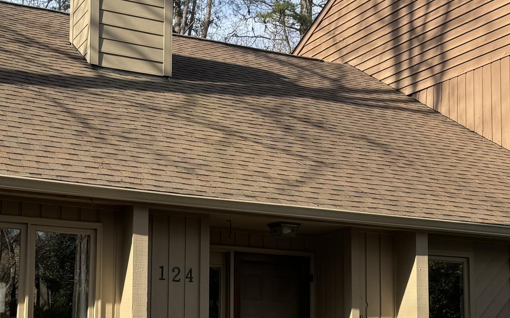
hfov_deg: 34.1
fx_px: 820
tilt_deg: +5.7
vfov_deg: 21.6
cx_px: 151
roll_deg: -1.2
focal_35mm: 59
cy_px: 270
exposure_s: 1/1560
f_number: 1.78
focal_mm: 6.86
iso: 80
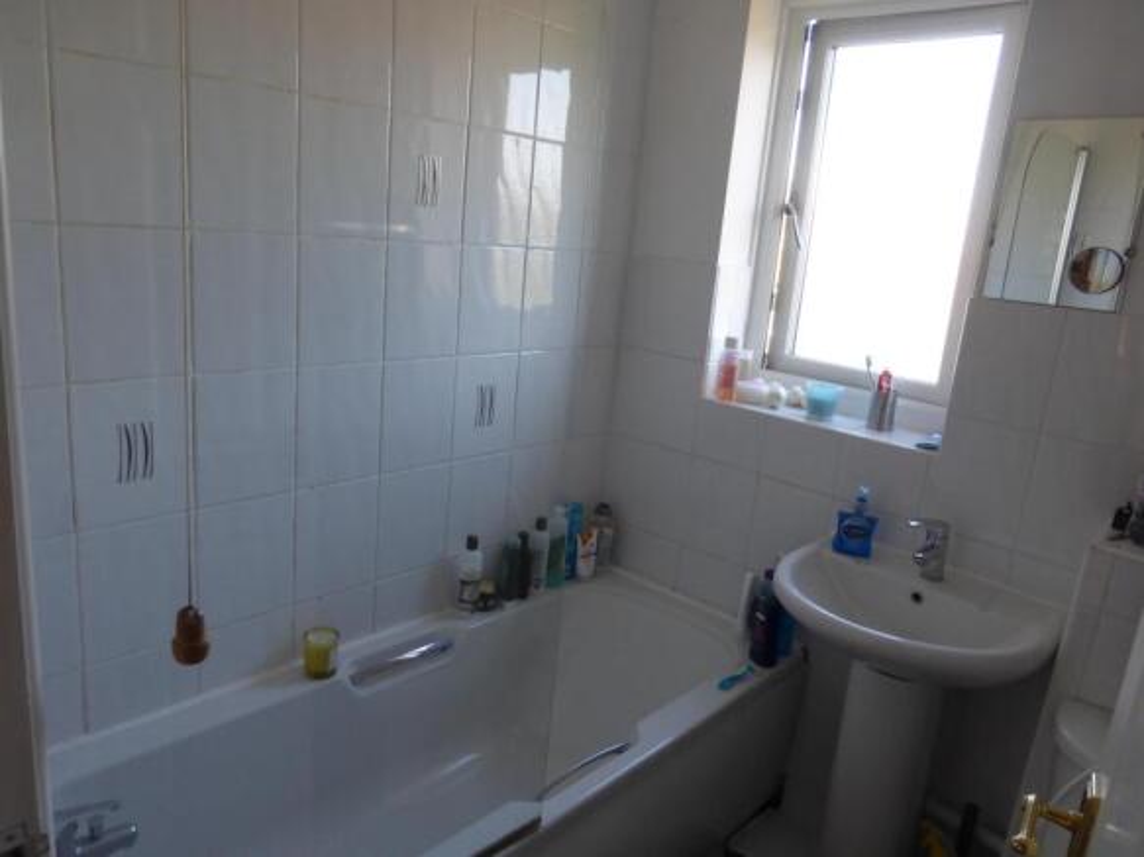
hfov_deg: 69.4
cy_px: 428
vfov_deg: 54.9
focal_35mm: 25
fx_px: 826
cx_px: 572
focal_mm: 4.3
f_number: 3.3
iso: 200
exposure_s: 1/60
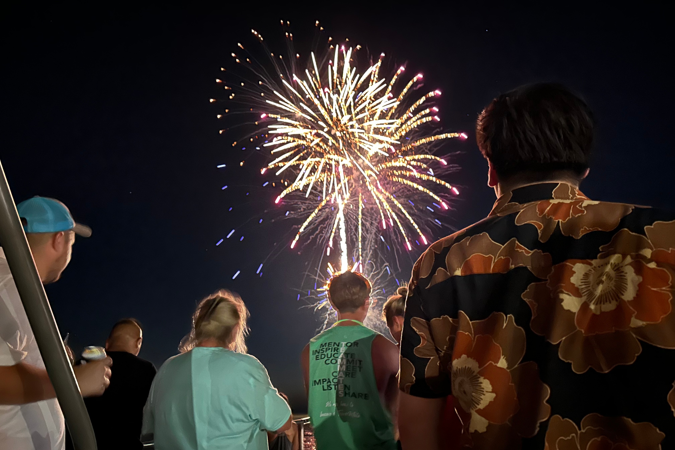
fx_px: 469
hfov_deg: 71.5
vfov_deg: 51.3
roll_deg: +0.0
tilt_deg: +22.0
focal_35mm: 25
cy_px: 215
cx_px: 338
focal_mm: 6.86
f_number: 1.78
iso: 2500
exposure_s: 1/5
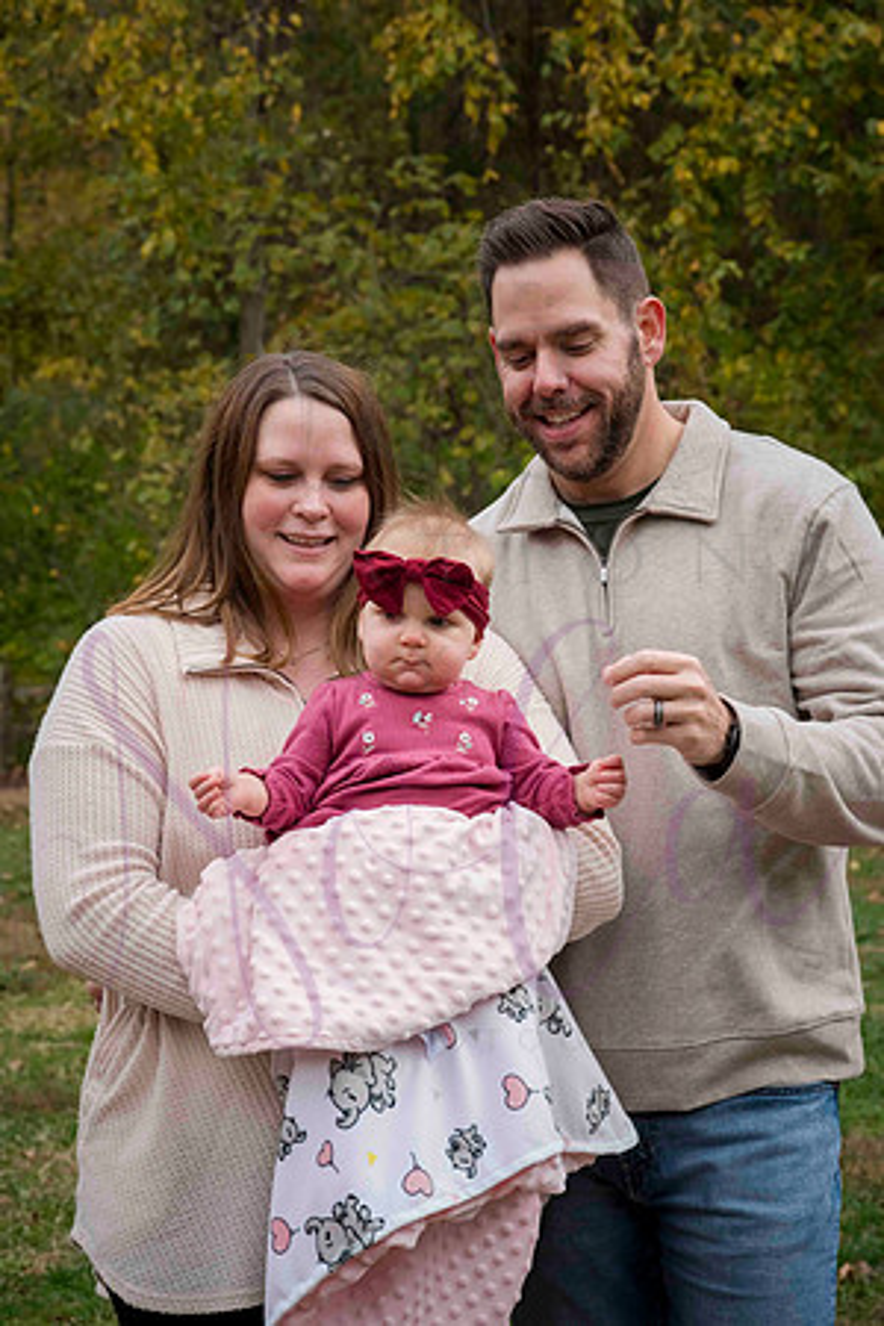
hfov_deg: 16.1
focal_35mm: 85
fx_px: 3131
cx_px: 442
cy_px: 663
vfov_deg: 23.9
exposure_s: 1/400
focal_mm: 85
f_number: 10
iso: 800
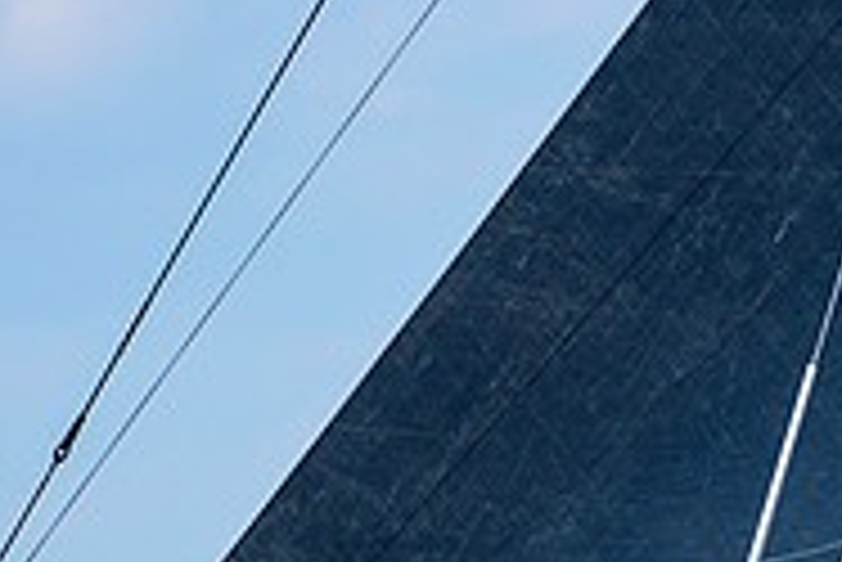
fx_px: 29375
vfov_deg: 1.1
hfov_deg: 1.6
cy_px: 749
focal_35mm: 1255
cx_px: 693
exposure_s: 1/2000
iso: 400
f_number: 5.6
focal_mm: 270
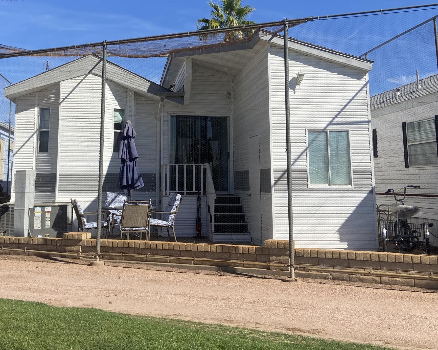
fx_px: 557
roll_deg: +1.1
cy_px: 98
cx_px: 185
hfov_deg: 42.8
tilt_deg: +8.9
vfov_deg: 34.3
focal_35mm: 43
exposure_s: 1/3205
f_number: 1.8
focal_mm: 4.25
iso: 32
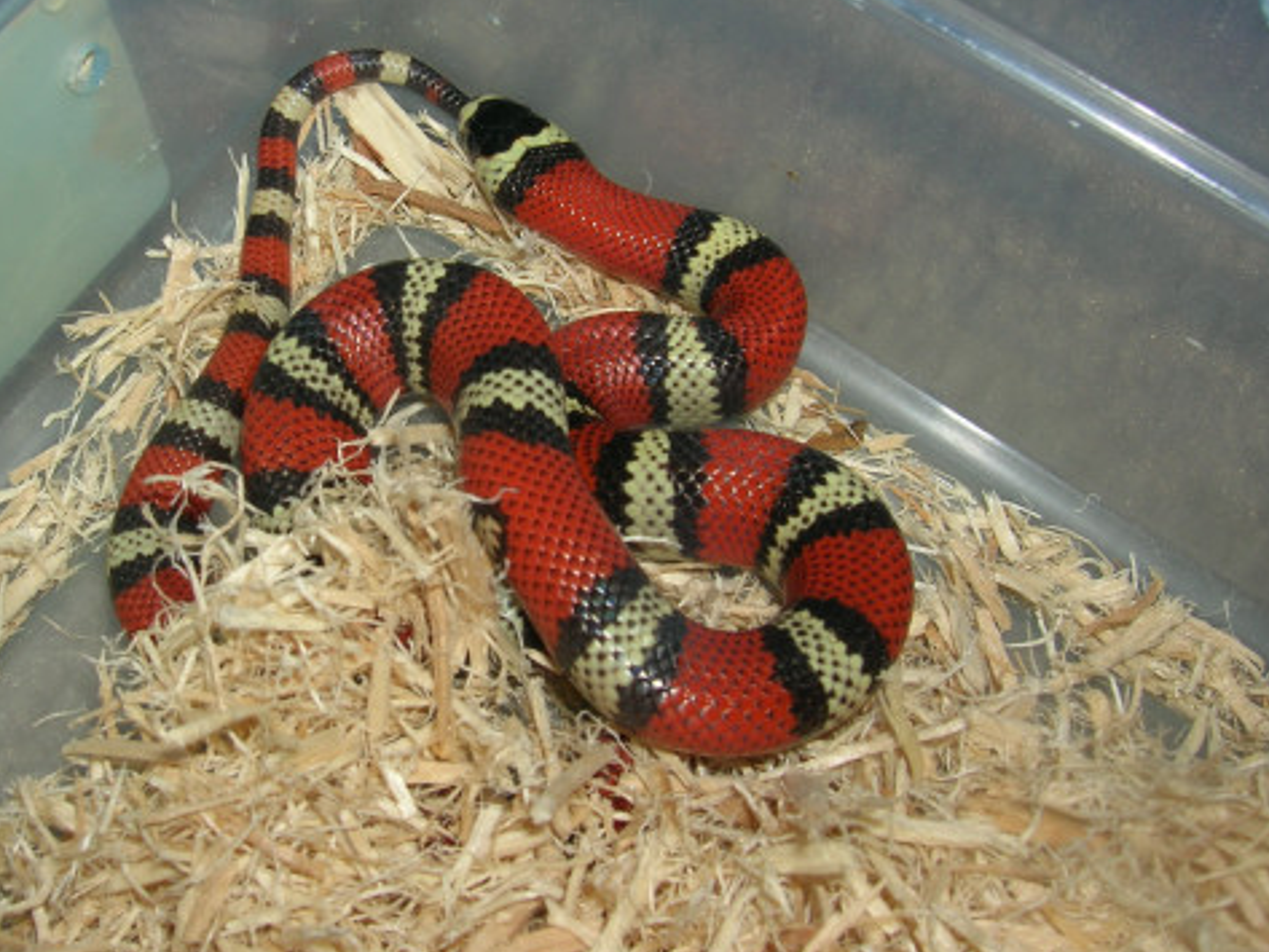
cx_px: 464
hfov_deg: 40.9
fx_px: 1687
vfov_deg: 31.5
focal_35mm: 46
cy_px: 408
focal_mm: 5.7
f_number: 4.9
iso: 50
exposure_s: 1/60.1
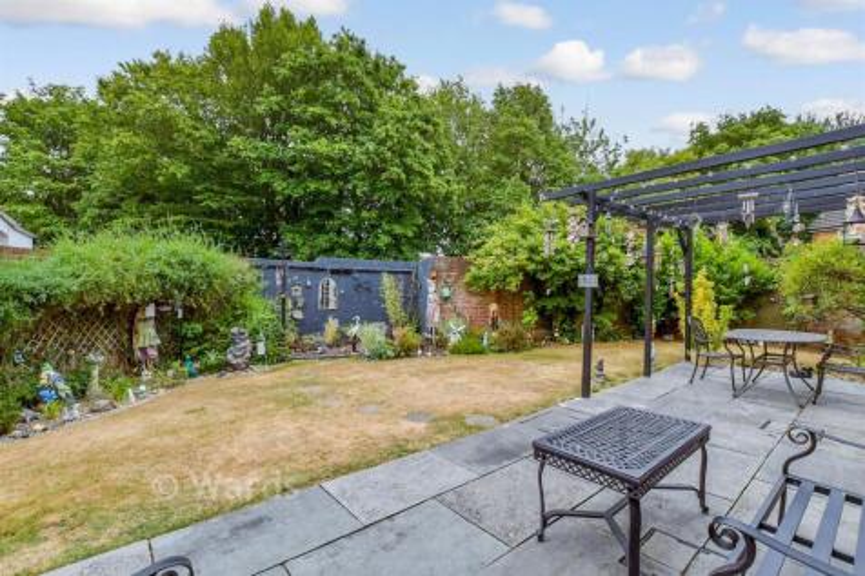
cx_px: 432
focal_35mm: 25
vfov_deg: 51.3
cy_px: 288
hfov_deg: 71.5
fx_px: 600
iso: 320
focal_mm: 17
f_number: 8
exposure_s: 1/250
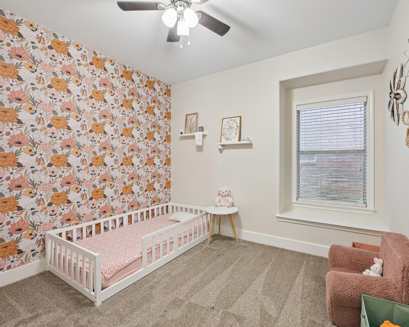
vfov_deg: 80.4
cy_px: 164
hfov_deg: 93.0
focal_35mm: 16
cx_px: 216
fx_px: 194
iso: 400
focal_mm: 14
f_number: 8
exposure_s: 1/6
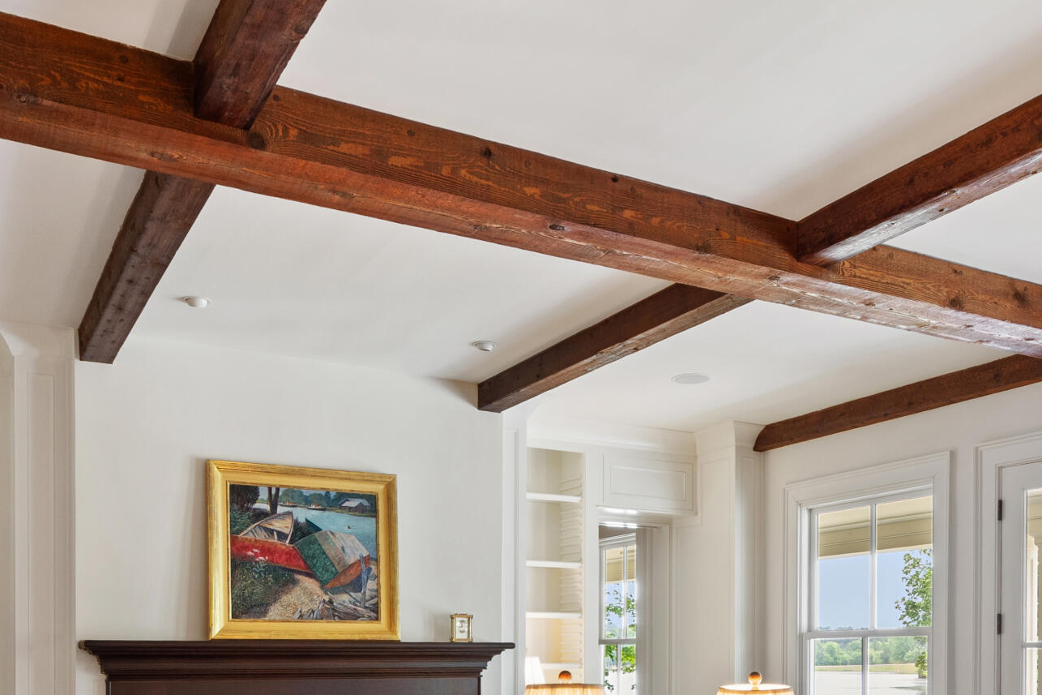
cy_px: 699
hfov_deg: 54.4
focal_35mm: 35
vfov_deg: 34.4
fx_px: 1013
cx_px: 536
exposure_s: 1/2
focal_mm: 10
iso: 100
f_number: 8
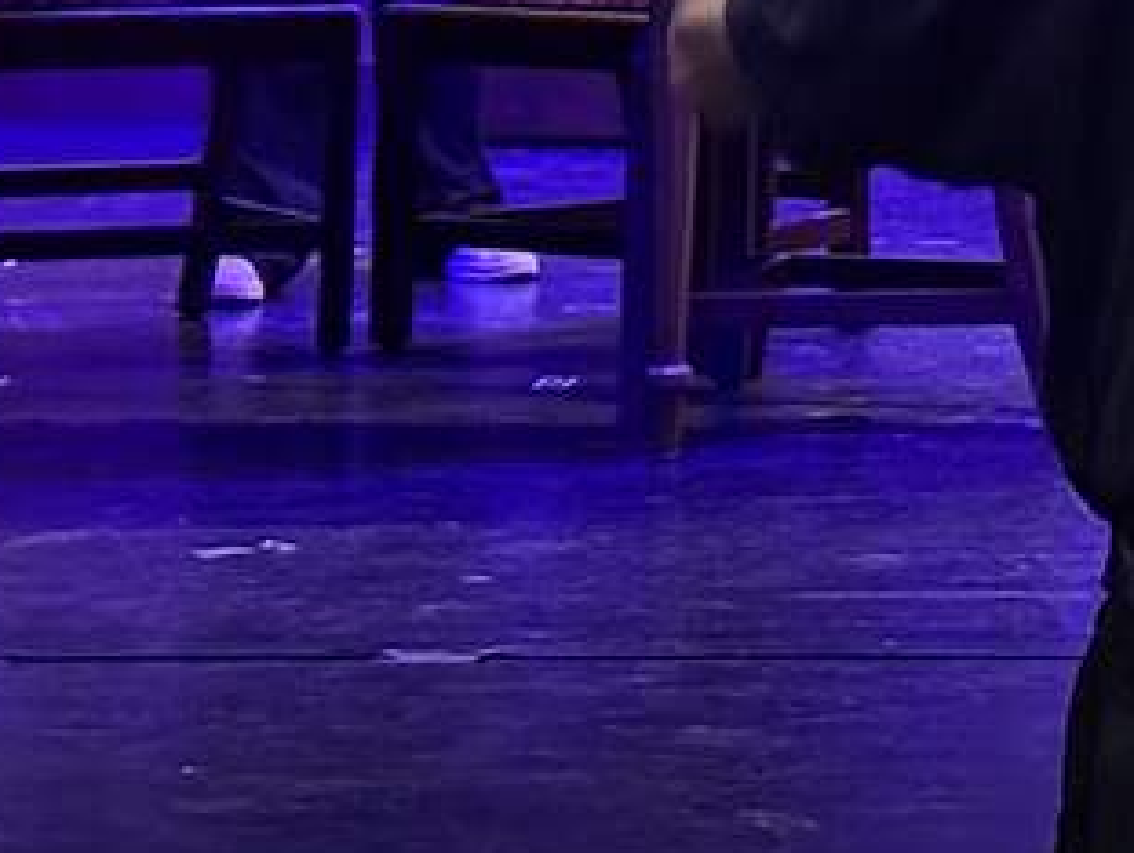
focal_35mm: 185
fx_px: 6068
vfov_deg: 7.8
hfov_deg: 10.3
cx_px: 1725
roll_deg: -0.8
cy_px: -667
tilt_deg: +2.6
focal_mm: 6.76
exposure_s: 1/30
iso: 640
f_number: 1.78
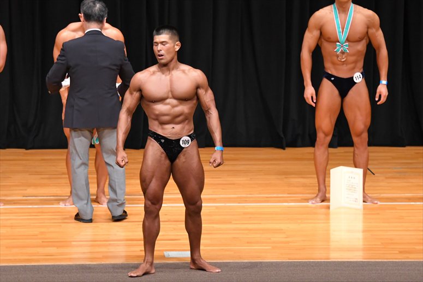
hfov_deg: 8.1
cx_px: 212
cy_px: 141
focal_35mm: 255
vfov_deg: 5.4
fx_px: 2995
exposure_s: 1/400
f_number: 5.6
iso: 5000
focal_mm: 170
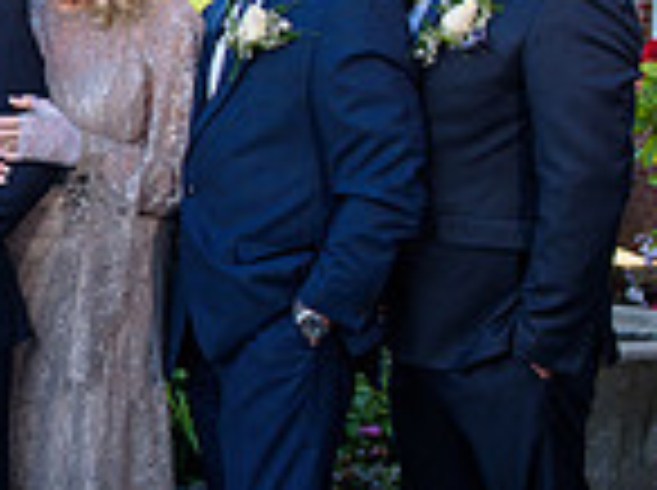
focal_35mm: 107
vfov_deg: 13.8
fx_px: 2027
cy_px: 169
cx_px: -202
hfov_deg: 17.3
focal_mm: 28
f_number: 4.5
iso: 200
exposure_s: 1/250
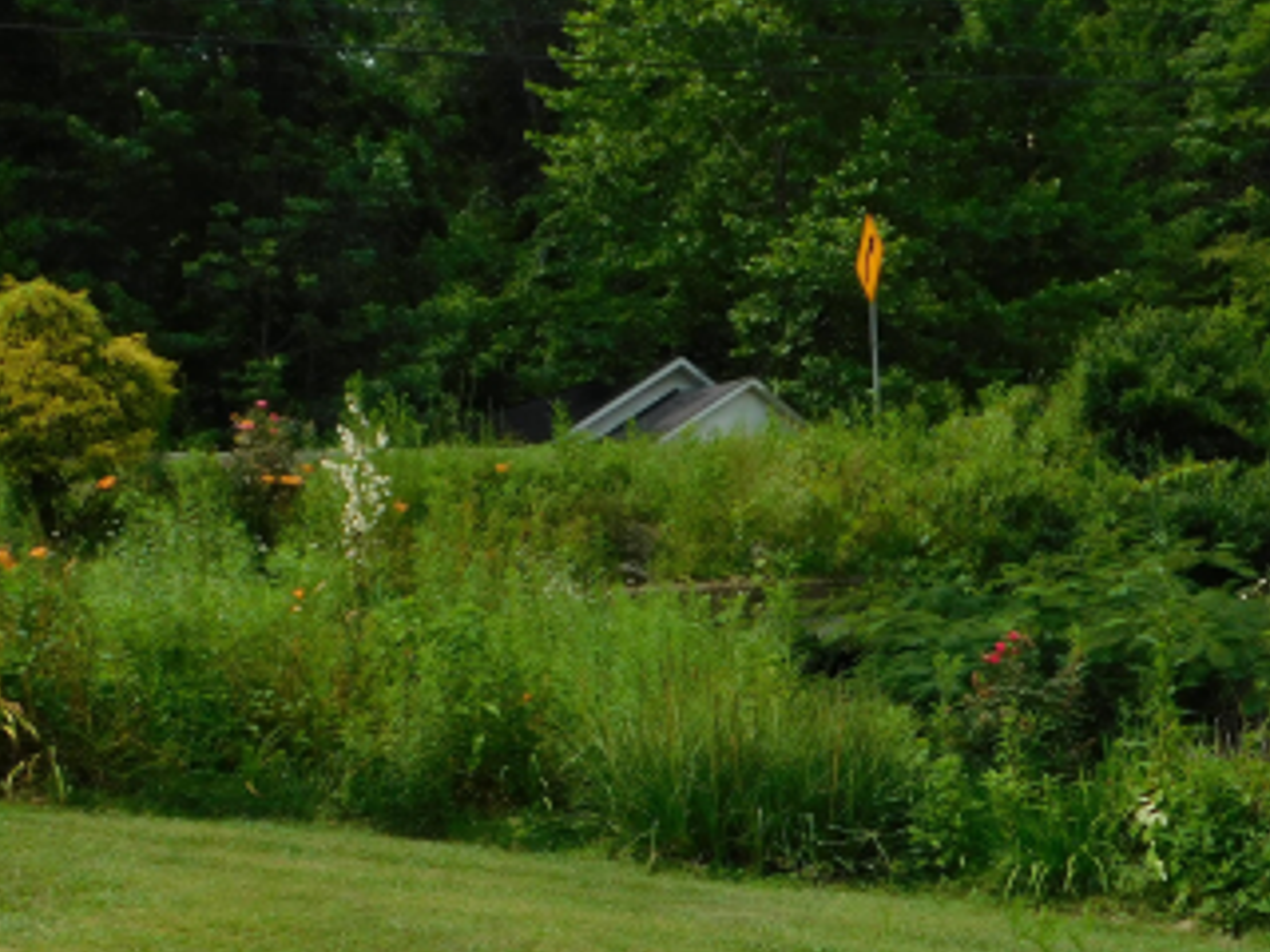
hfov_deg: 39.5
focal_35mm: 48
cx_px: 772
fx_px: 1761
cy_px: 774
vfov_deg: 29.5
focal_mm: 4
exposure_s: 1/1250
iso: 125
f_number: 3
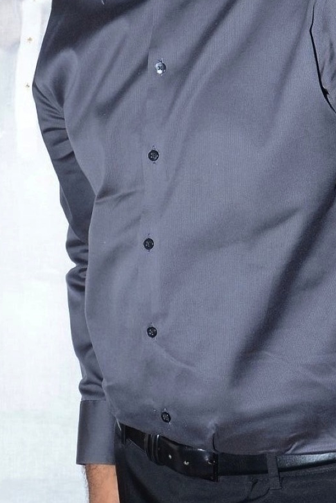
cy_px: 106
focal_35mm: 97
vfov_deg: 20.8
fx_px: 1358
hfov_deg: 14.1
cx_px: 224
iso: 500
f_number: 9
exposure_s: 1/125
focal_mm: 28
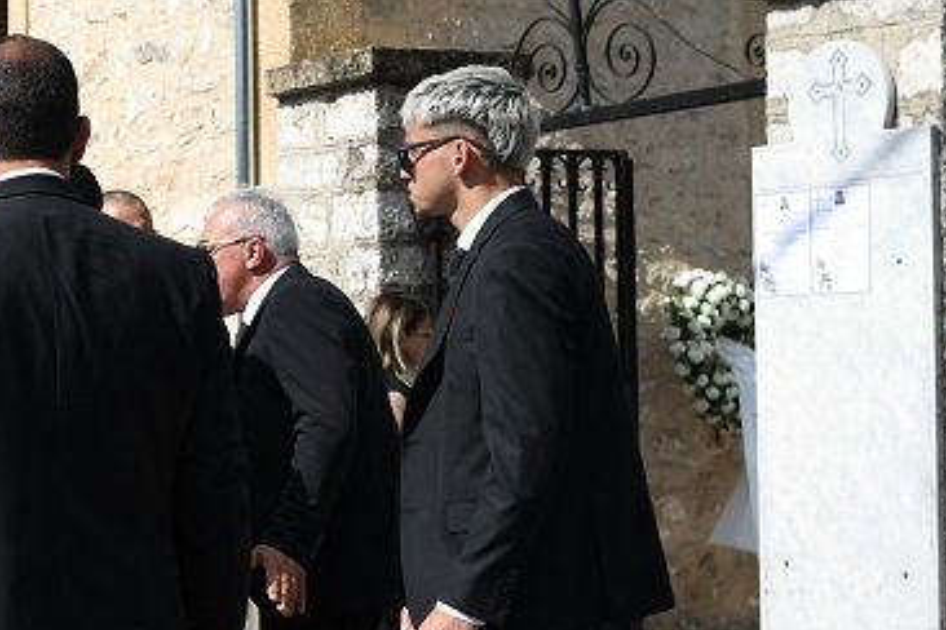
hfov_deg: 22.8
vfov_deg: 16.6
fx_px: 2155
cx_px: -186
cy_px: 382
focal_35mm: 82
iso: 140
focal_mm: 20
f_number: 3.2
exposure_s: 1/1250
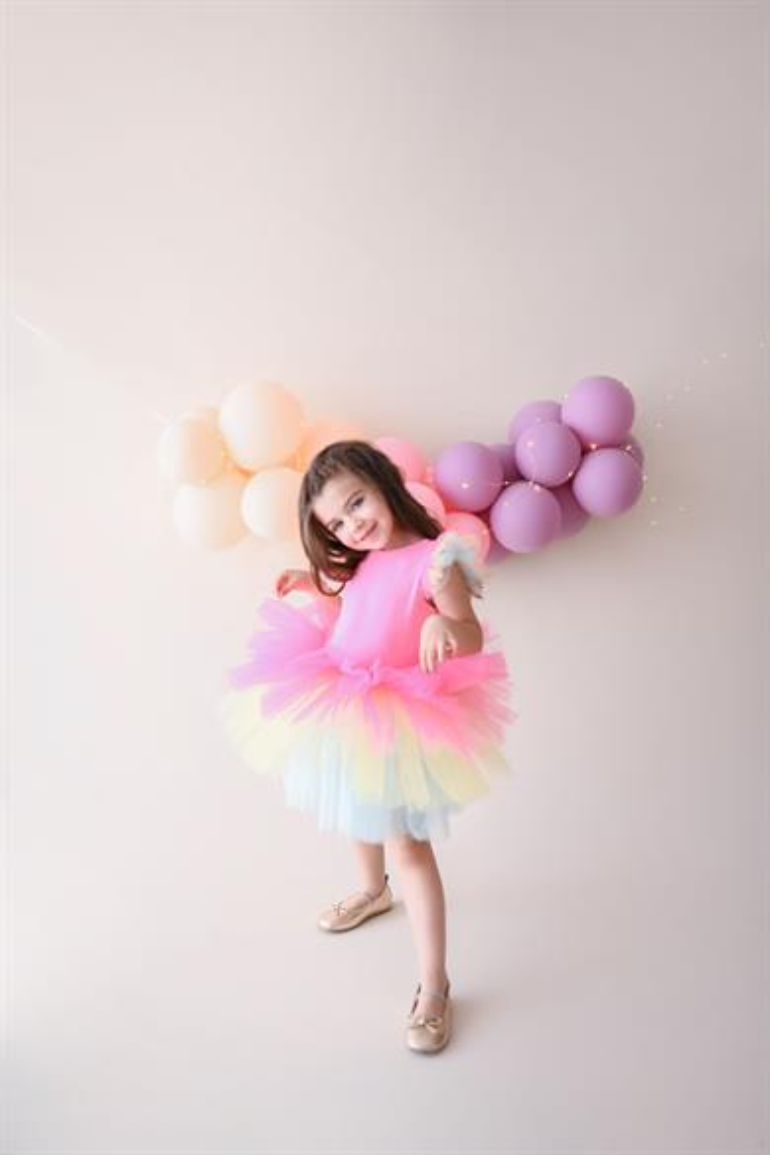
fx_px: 1123
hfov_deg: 37.9
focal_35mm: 35
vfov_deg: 54.4
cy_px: 578
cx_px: 385
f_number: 1.8
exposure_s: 1/250
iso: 200
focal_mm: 35
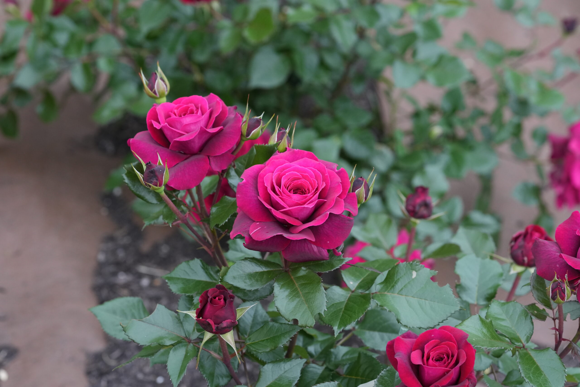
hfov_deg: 20.4
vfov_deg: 13.7
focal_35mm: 100
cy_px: 194
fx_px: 1611
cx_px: 290
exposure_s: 1/500
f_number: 5.6
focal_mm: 100
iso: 2500
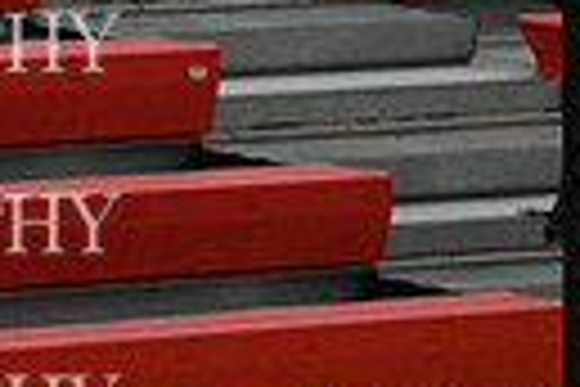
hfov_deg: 2.7
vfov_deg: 1.8
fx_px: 12324
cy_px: 677
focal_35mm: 765
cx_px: -531
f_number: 4
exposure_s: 1/400
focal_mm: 170
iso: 4000
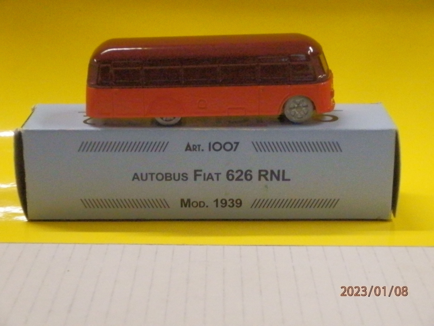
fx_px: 965
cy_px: 163
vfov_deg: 19.1
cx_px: 217
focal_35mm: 77
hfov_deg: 25.3
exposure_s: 1/80
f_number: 4.9
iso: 3200
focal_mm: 13.8
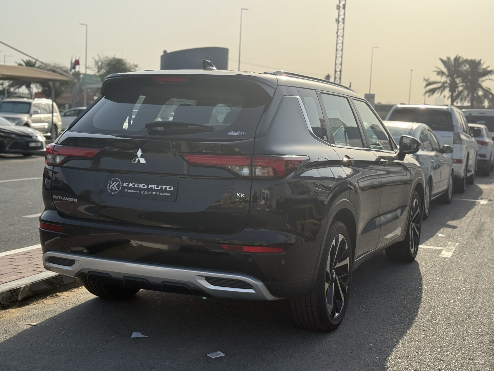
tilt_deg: -5.2
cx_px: 247
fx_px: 685
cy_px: 186
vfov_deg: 30.3
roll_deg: -2.0
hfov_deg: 39.7
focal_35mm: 48
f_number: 1.78
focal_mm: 6.76
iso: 80
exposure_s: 1/6024
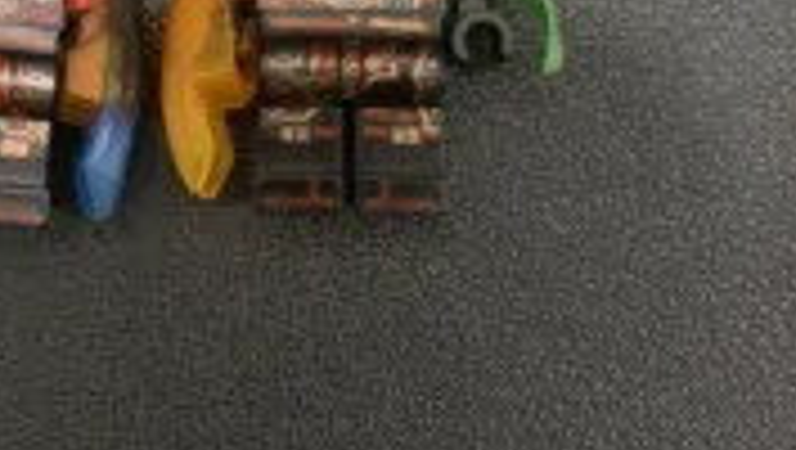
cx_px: 189
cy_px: 90
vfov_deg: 18.7
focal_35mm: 64
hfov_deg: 32.1
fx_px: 1352
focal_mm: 4.25
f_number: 1.8
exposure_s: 1/60
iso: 250
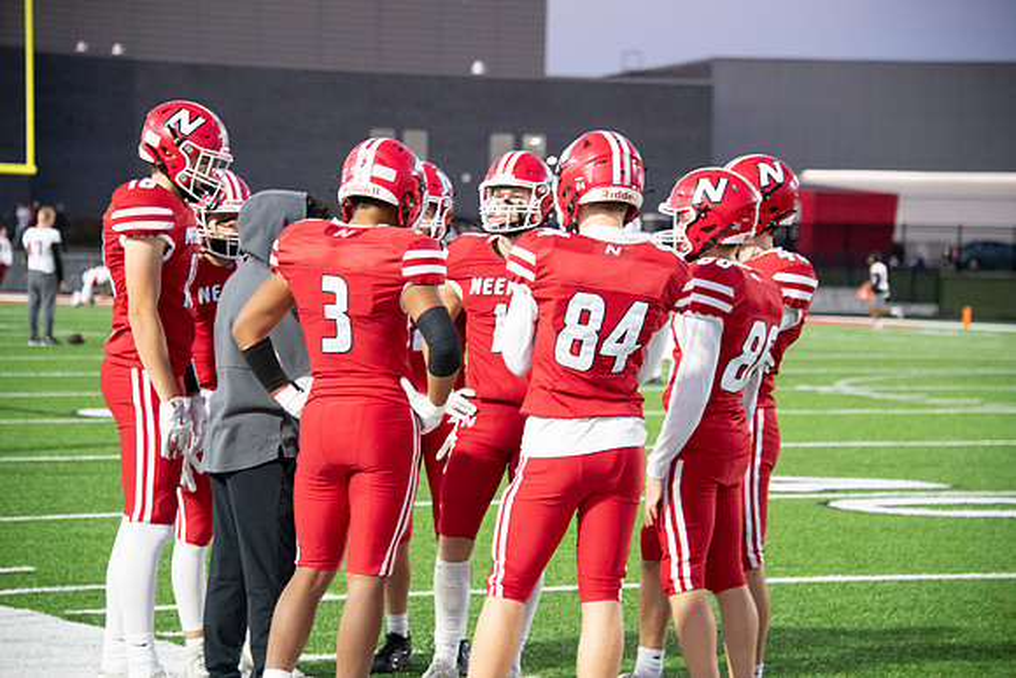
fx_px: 3811
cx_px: 508
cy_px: 339
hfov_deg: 15.2
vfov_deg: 10.2
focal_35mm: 135
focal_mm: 135
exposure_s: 1/320
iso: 8000
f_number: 5.6
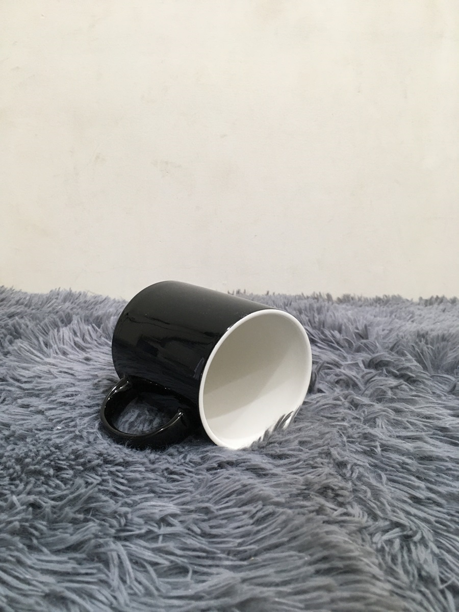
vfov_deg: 61.7
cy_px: 306
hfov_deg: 48.2
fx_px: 513
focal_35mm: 29
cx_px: 230
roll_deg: -1.1
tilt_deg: -9.9
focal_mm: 4.15
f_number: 2.2
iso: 125
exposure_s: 1/33
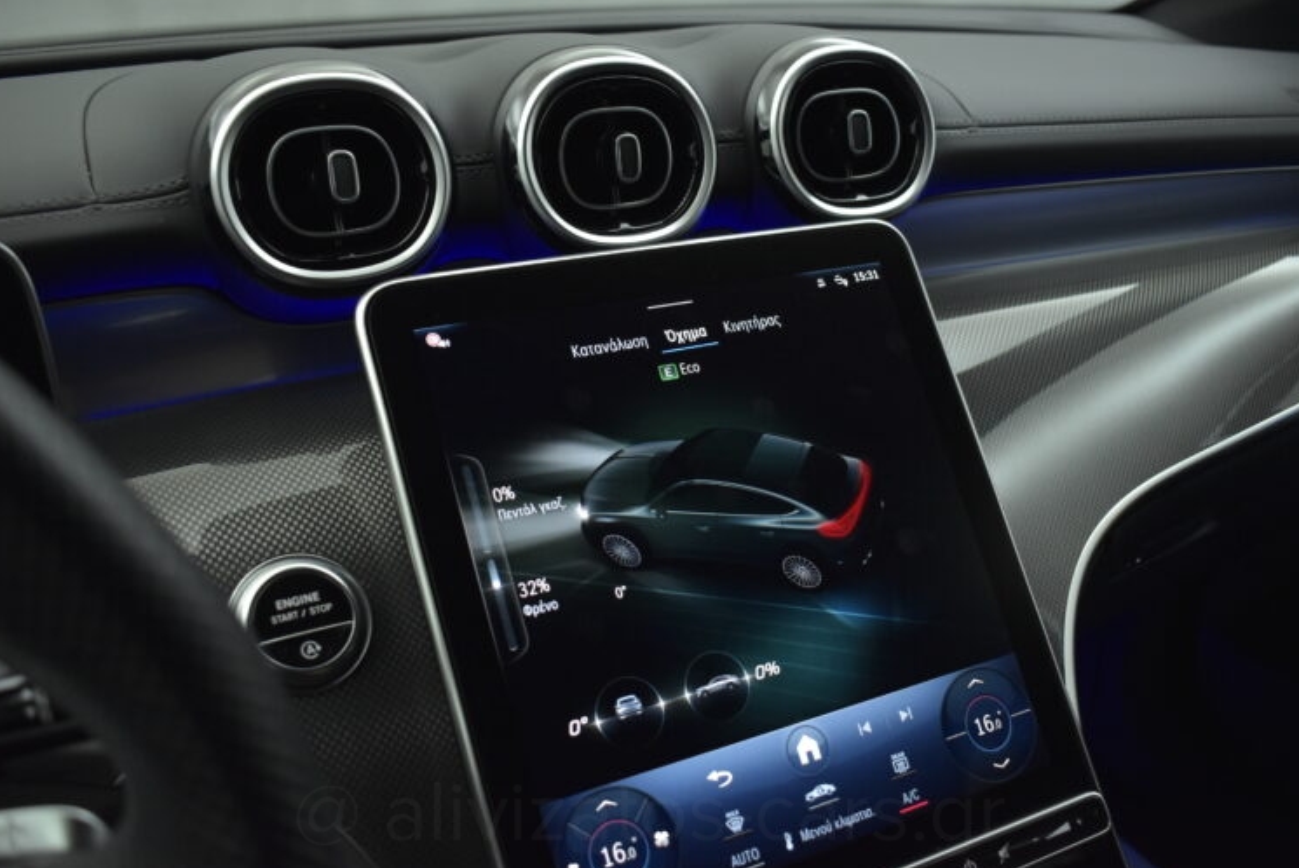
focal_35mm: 34
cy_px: 433
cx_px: 649
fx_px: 1228
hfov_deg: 55.8
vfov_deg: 38.9
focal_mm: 22
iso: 1600
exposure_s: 1/100
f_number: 3.8
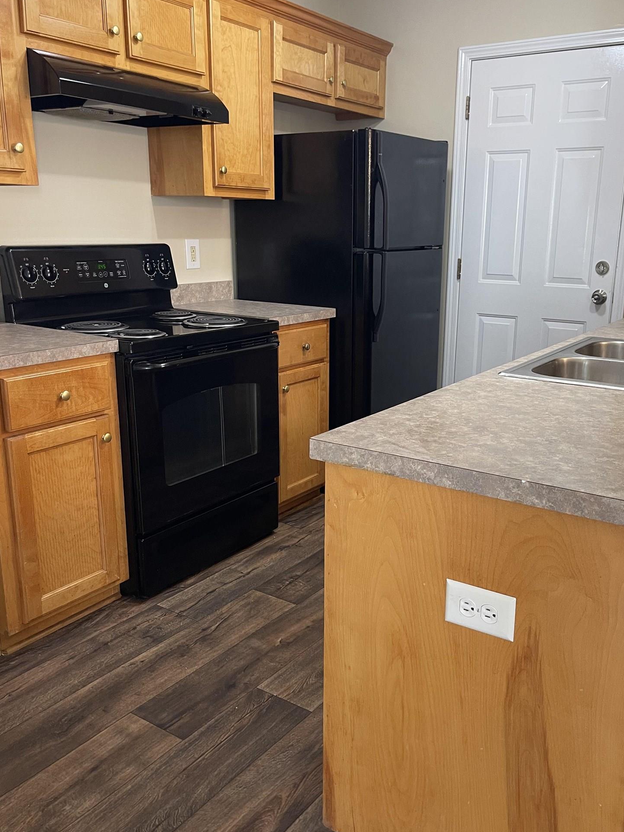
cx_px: 360
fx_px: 721
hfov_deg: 46.6
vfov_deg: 60.0
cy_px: 418
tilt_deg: -15.3
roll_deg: -0.3
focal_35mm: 30
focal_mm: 5.1
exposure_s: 1/60
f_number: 1.6
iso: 200
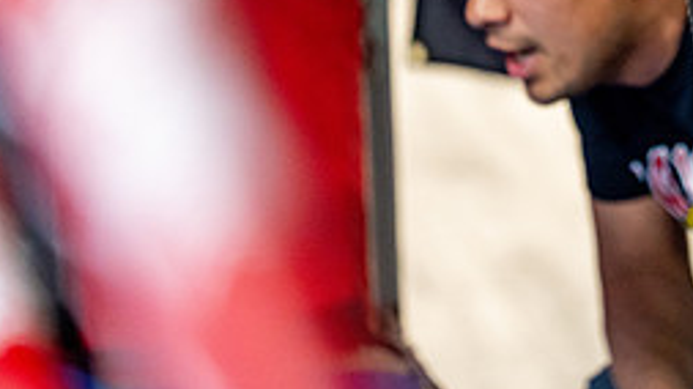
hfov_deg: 6.0
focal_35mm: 360
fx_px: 6612
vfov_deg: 3.4
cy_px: -15
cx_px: 688
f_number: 2
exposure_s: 1/800
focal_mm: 150
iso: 4000
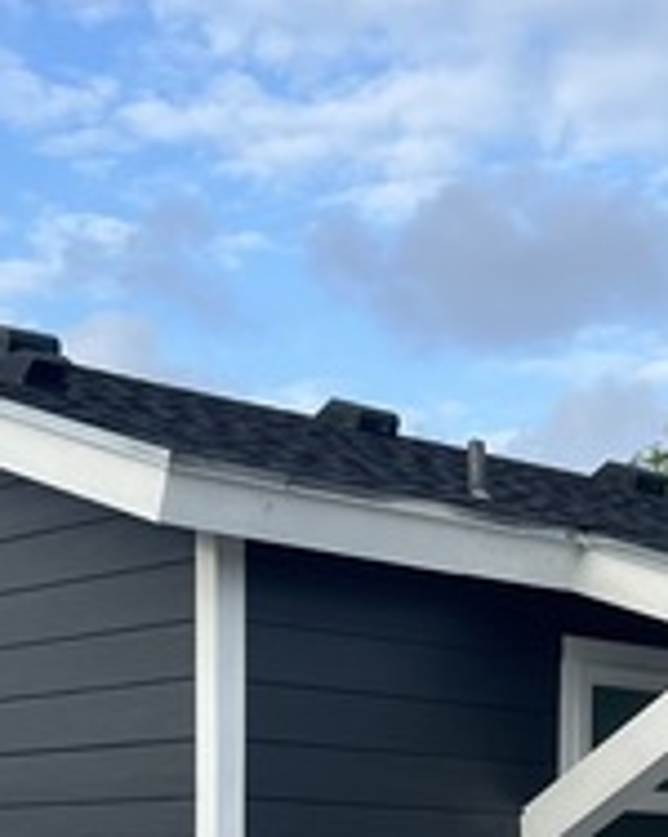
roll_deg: +0.0
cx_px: 325
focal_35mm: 90
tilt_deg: -1.0
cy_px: 959
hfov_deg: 17.1
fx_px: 2228
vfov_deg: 20.2
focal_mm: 5.7
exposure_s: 1/1779
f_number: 1.5
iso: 50
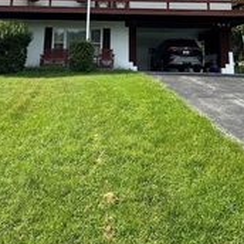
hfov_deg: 45.8
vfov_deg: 41.0
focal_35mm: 36
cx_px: 99
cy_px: 8
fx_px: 287
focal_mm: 2.22
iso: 50
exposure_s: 1/1511
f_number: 2.2
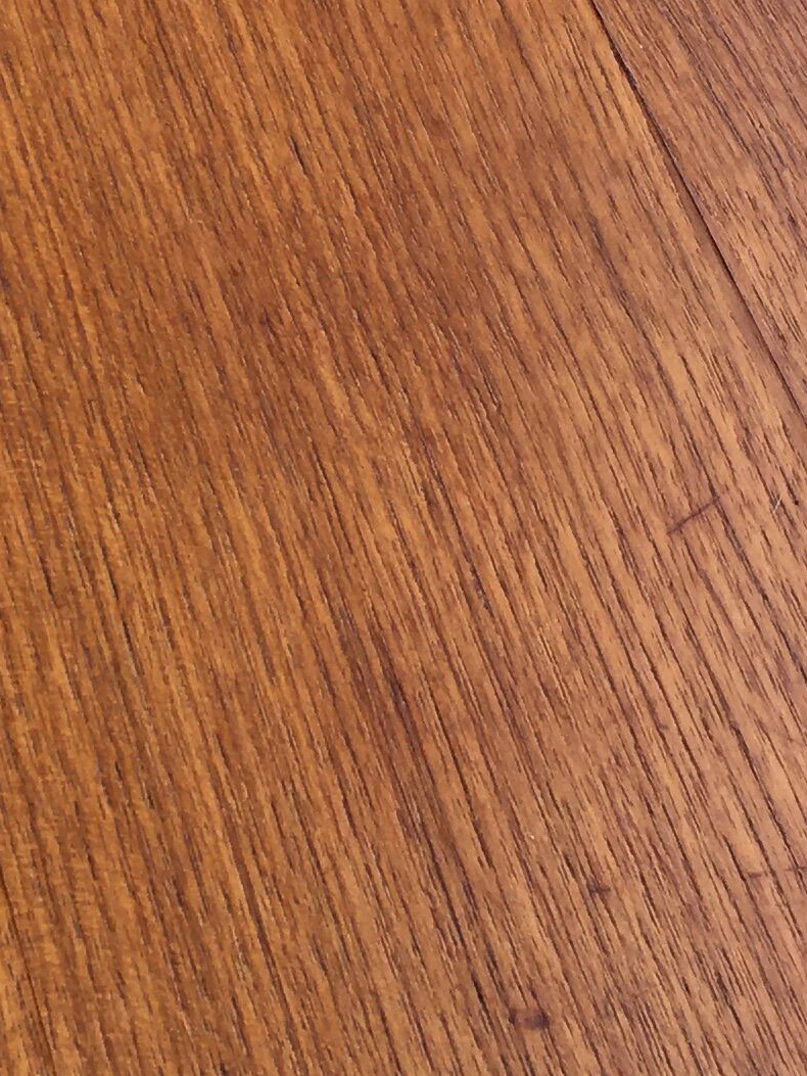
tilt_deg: -45.4
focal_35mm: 111
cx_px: 475
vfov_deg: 17.5
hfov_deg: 13.3
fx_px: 3450
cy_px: 154
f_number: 2.2
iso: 25
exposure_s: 1/100
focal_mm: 4.15
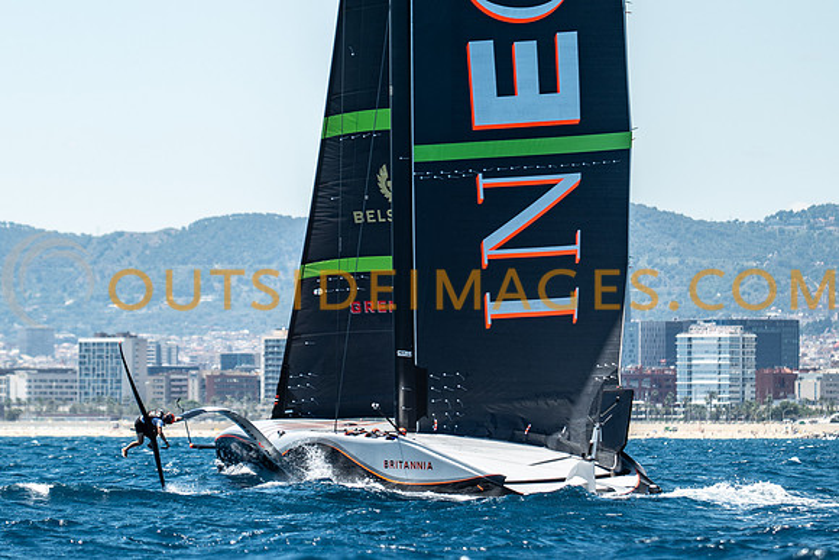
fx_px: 7903
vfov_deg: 4.1
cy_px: 164
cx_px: 432
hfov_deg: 6.1
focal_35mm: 339
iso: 100
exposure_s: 1/1600
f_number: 2.8
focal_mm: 200
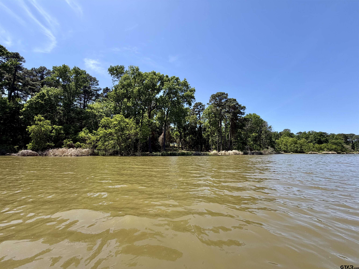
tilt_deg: +6.6
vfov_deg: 85.7
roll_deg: -0.3
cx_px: 180
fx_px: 145
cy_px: 134
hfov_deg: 102.1
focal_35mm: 14
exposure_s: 1/770
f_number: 2.2
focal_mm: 2.22
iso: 32
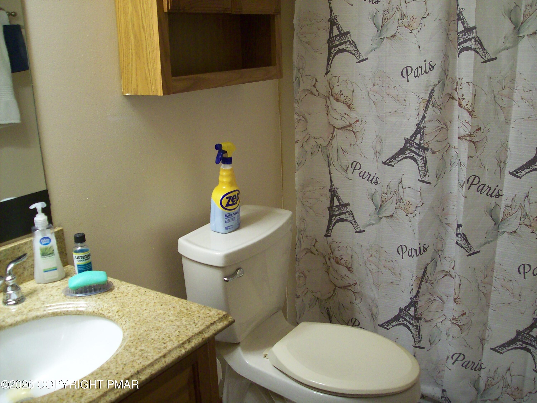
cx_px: 268
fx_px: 558
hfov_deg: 51.4
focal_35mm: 36
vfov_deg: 39.7
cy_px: 202
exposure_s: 1/36.4
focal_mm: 6
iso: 160
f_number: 2.7
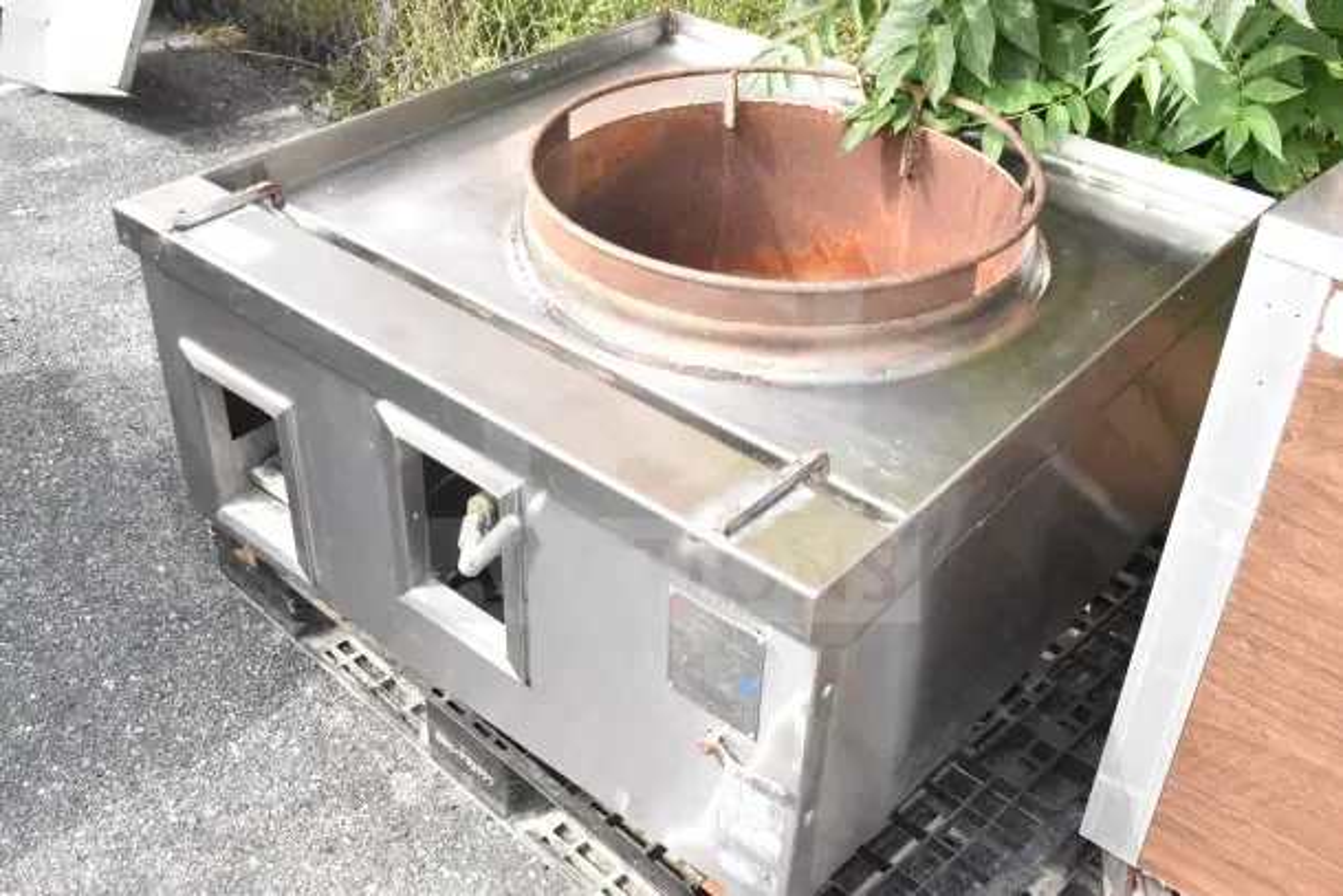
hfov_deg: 51.3
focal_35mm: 38
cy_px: 448
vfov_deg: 35.5
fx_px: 1399
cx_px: 672
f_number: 13
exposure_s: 1/1000
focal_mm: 25
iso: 6400
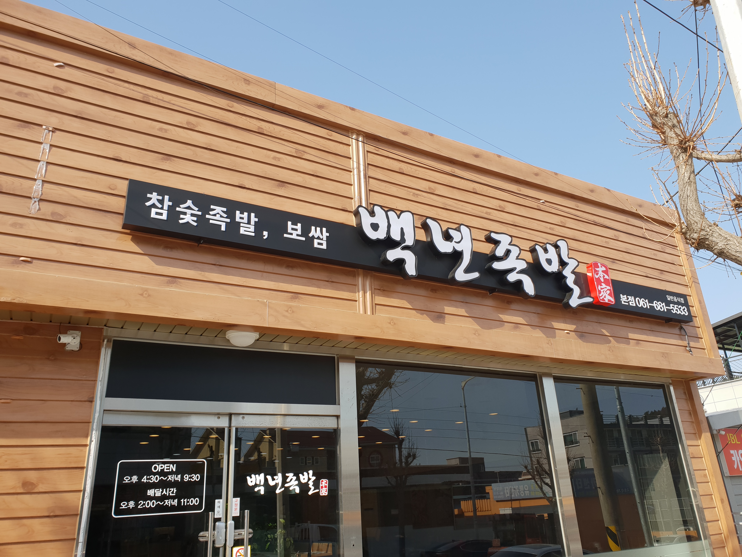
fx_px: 557
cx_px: 371
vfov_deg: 53.1
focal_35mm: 26
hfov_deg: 67.3
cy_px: 278
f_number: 2.4
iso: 50
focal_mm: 4.3
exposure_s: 1/705
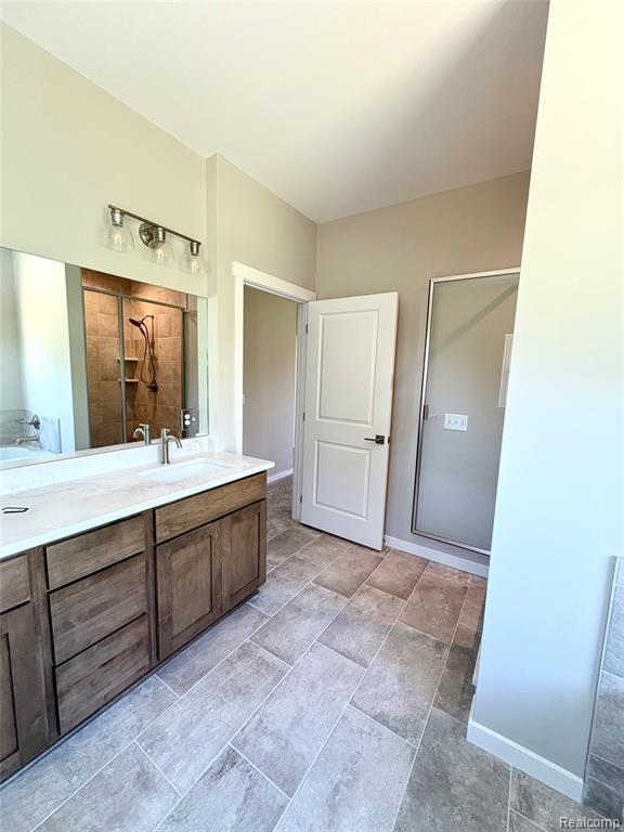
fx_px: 336
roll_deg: -2.8
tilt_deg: -6.7
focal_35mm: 14
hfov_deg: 85.7
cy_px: 416
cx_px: 312
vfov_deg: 102.1
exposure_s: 1/120
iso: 200
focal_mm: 2.22
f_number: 2.2
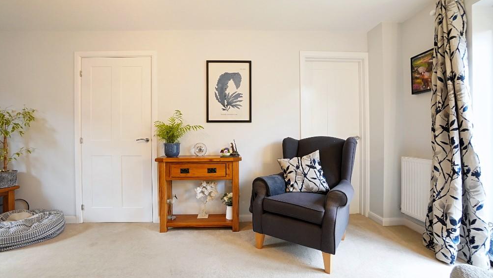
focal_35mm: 16
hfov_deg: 99.4
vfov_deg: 67.1
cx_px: 244
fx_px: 209
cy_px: 142
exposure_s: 1/25
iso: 2500
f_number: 4.5
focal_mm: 10
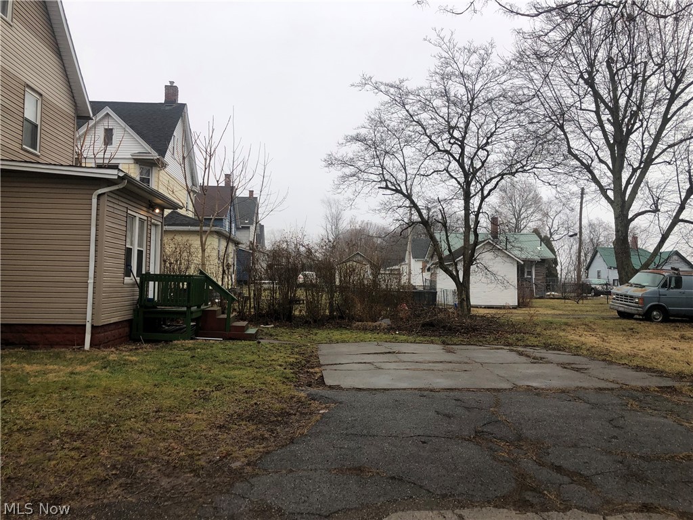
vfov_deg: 49.7
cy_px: 260
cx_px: 346
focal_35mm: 28
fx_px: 561
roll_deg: -3.8
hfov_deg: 63.4
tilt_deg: +3.8
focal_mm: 3.99
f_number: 1.8
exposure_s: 1/322
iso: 20
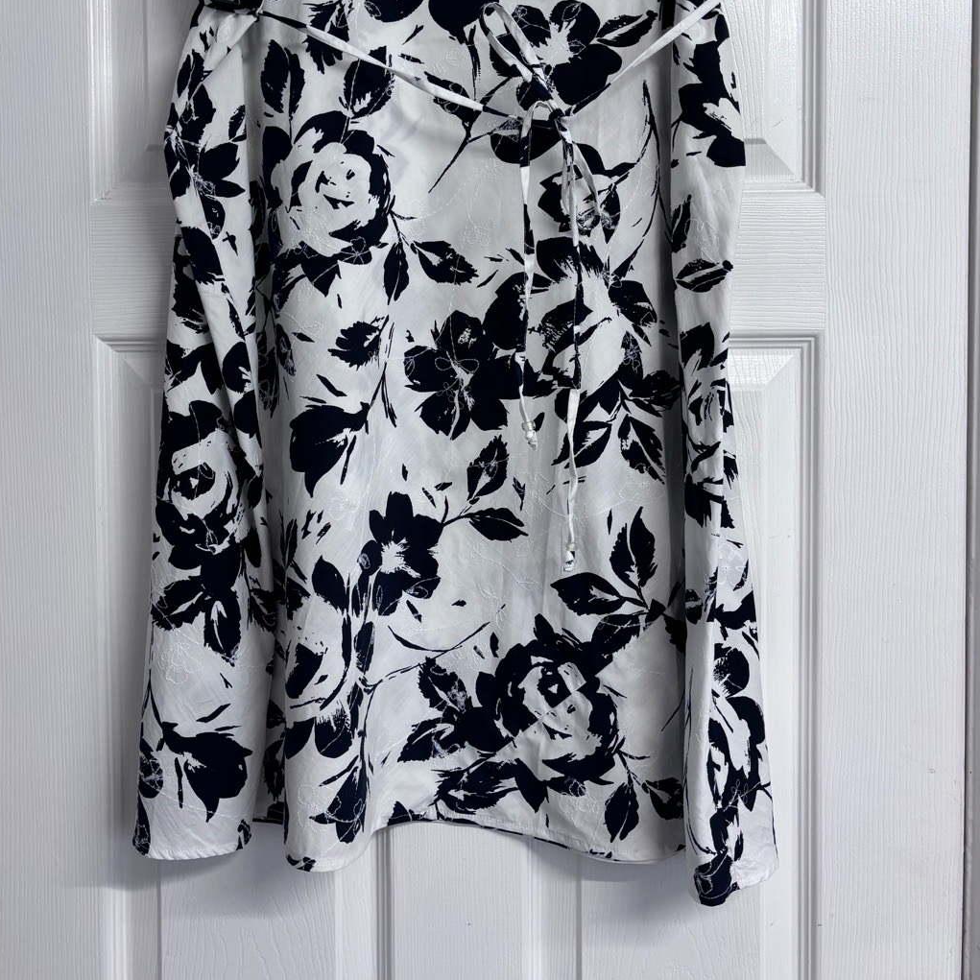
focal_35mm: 36
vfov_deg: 45.6
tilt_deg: -2.9
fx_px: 1153
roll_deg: -0.2
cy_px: 367
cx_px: 442
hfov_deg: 46.0
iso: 64
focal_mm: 5.96
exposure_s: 1/100
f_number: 1.6
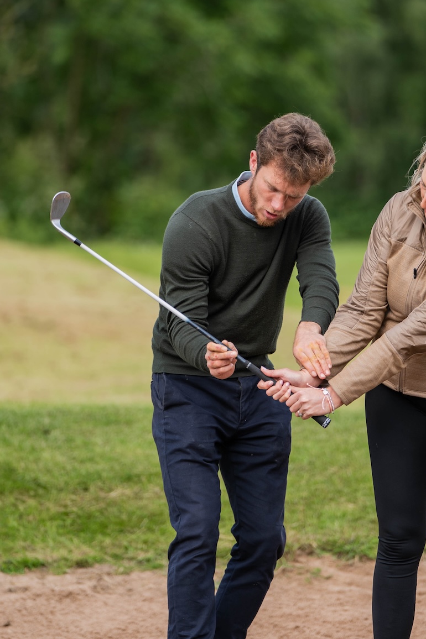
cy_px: 321
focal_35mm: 271
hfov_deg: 5.1
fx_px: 4813
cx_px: 305
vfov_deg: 7.6
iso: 100
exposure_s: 1/640
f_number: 2.8
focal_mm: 174
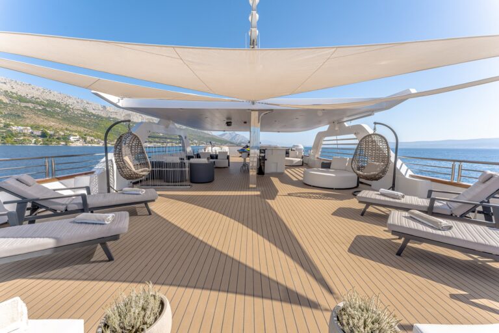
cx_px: 250
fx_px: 194
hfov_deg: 104.3
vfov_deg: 81.2
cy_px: 166
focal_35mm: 14
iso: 100
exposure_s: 1/100
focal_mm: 14
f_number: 11
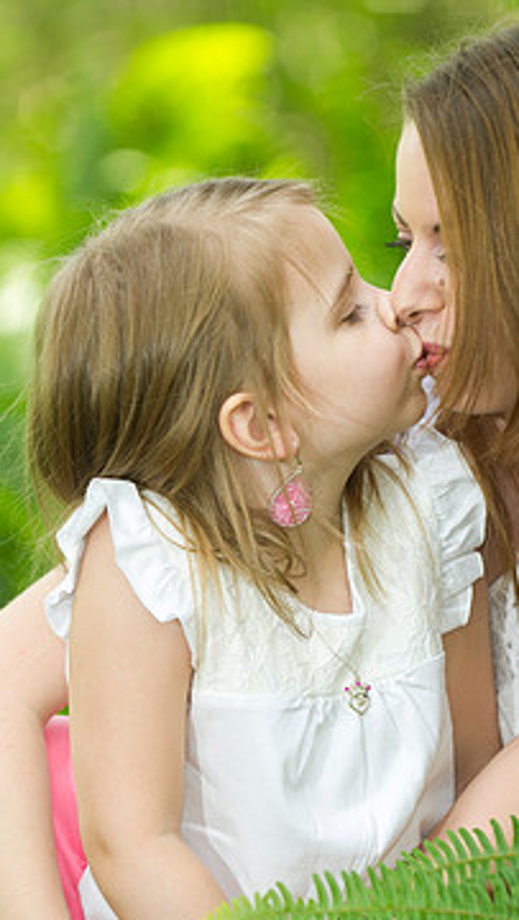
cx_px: 225
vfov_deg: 9.8
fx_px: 5348
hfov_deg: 5.6
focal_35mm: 219
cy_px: 488
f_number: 2.8
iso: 200
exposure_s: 1/200
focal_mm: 130
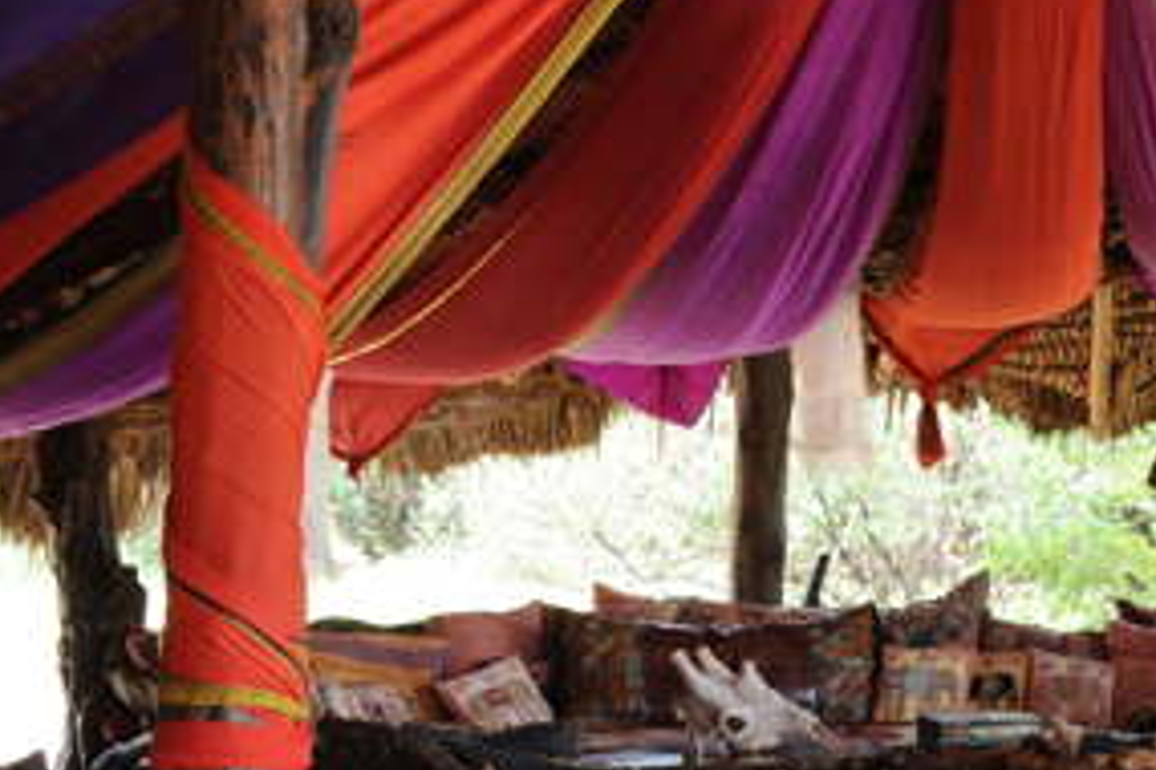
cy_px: 503
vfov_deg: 14.8
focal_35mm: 92
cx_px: 1420
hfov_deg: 20.6
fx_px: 2954
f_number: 13
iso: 400
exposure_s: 1/4
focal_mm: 35
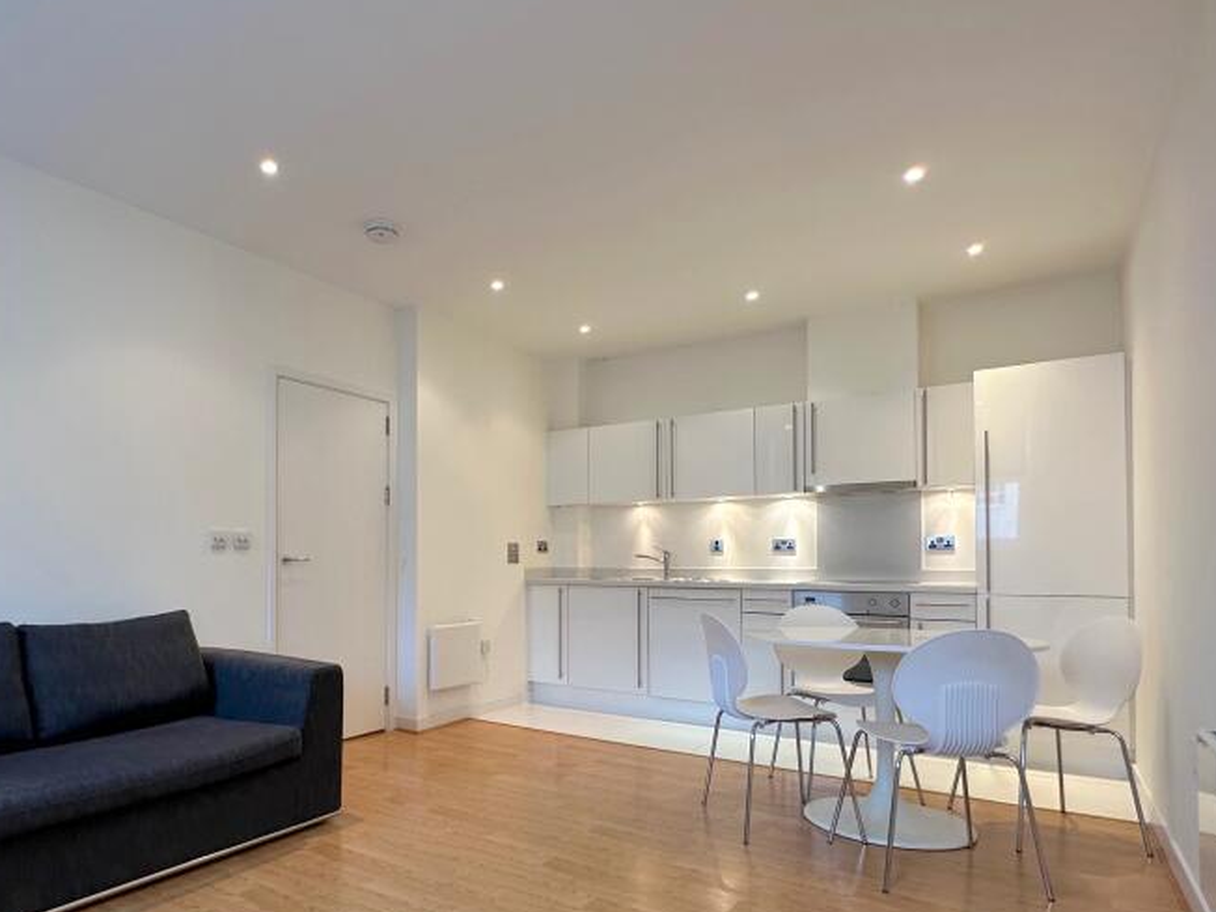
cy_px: 550
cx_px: 453
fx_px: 773
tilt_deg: -0.4
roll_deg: +0.0
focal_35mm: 22
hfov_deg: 75.0
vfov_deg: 60.5
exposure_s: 1/100
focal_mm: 2.22
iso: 160
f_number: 2.2
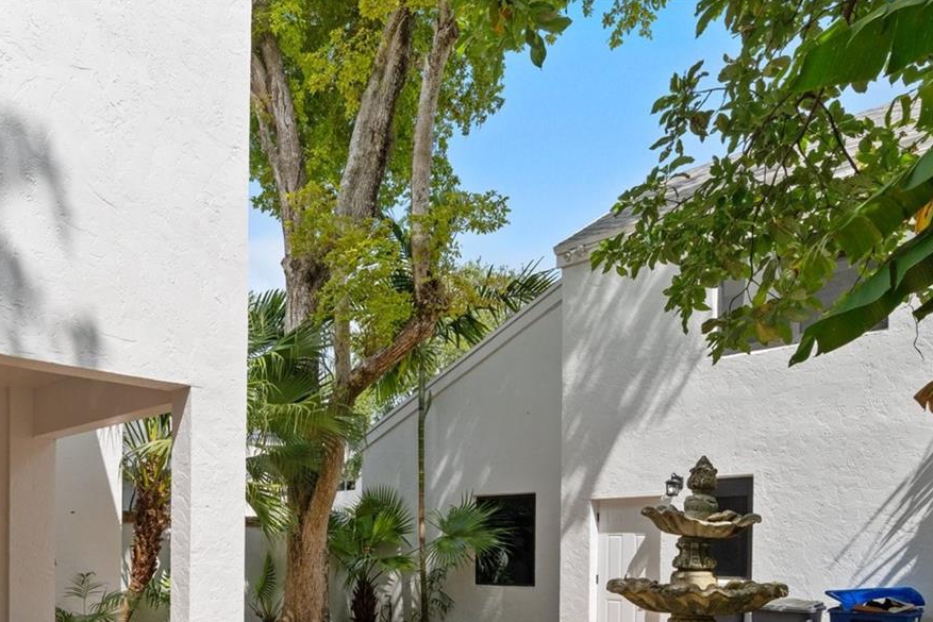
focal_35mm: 31
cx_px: 311
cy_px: 564
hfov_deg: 58.9
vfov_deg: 39.2
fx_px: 803
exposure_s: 1/400
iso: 320
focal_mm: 17
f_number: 8
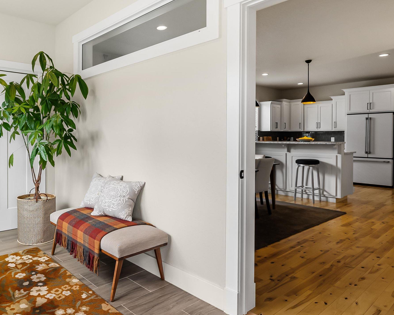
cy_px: 139
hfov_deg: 61.8
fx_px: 313
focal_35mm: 27
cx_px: 113
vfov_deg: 53.4
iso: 320
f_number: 8
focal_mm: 16.5
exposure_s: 1.3
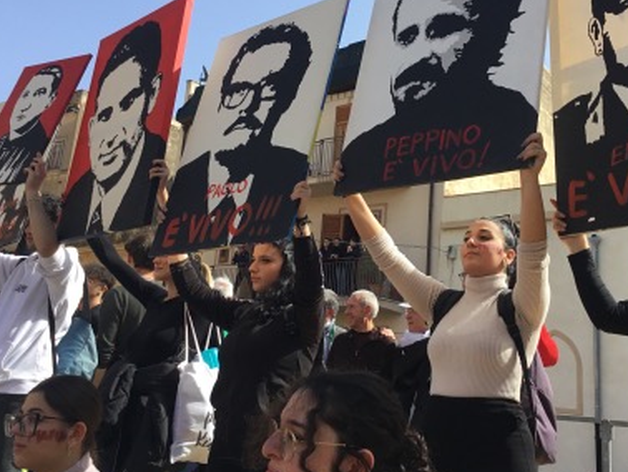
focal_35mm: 41
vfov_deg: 35.1
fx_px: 744
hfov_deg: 45.7
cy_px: 195
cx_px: 351
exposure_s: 1/815
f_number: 2.4
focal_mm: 3.3
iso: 25
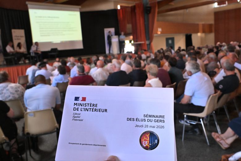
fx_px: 224
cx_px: 120
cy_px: 80
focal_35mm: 34
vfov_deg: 39.4
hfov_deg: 56.5
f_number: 11
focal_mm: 33.5
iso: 5000
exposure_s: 1/40
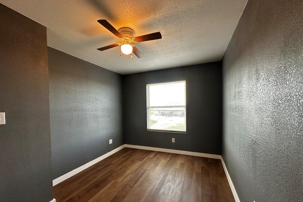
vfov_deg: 77.1
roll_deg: +0.1
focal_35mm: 15
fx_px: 126
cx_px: 147
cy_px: 111
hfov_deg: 100.4
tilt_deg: -2.6
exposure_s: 1/99
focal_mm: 2.22
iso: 160
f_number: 2.2
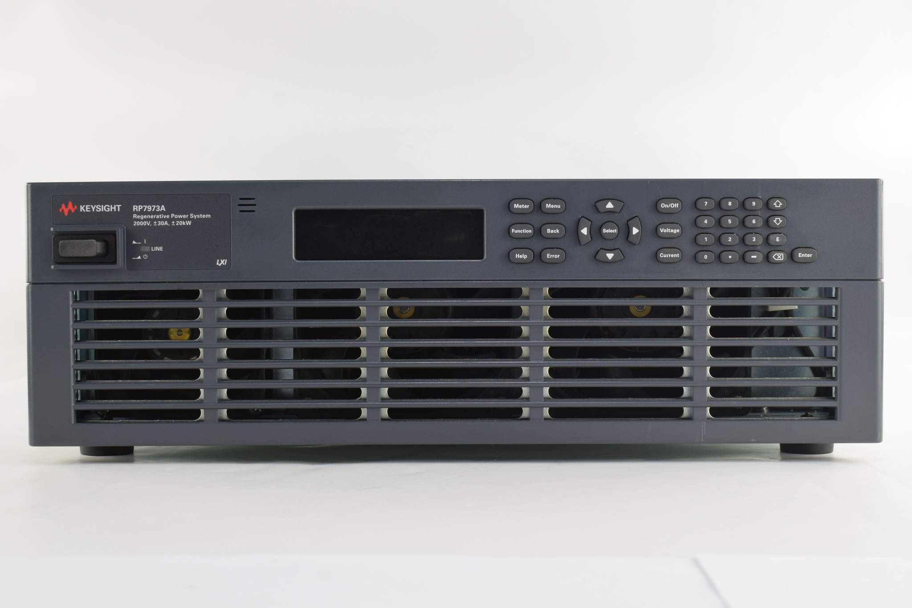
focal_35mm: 51
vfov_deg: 26.5
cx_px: 456
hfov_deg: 38.9
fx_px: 1292
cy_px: 304
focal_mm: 34
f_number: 10
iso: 400
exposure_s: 1/30
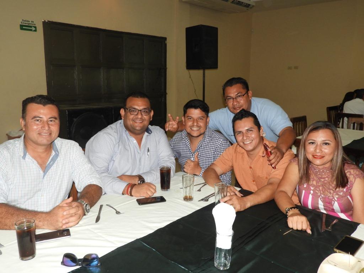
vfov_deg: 46.8
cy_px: 136
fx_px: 315
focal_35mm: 30
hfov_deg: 60.0
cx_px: 182
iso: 200
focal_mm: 5.4
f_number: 3.5
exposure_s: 1/30
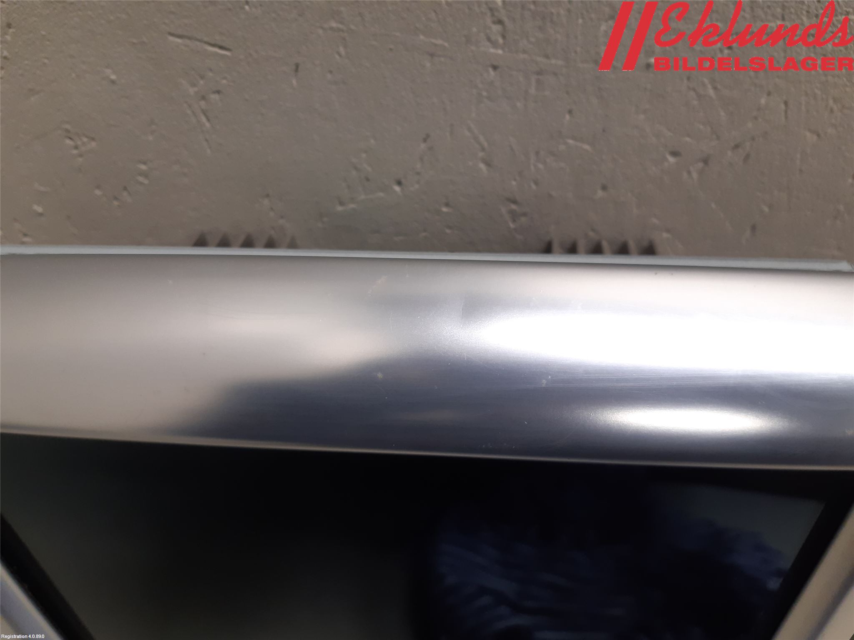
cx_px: 427
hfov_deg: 67.3
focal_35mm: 26
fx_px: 641
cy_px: 320
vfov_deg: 53.1
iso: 125
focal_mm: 3.93
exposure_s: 1/50
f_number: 1.7
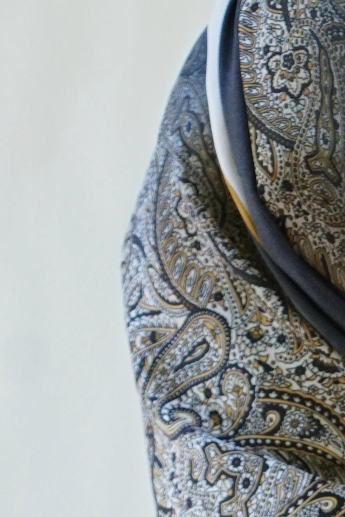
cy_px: 948
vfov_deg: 3.0
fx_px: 9827
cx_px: 495
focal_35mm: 684
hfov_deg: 2.0
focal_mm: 130
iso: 500
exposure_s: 1/125
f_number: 5.6
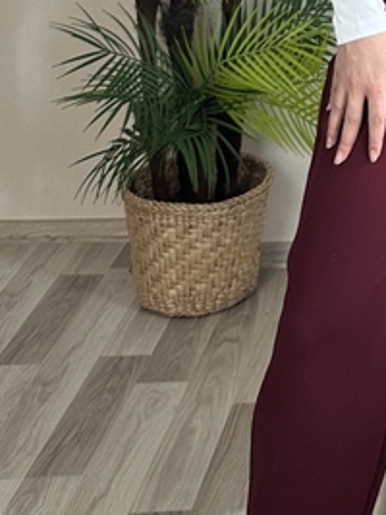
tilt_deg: -23.7
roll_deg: -0.2
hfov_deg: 15.0
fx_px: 1339
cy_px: -156
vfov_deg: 20.0
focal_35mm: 90
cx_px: 608
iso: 160
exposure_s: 1/121
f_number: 1.78
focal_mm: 6.86
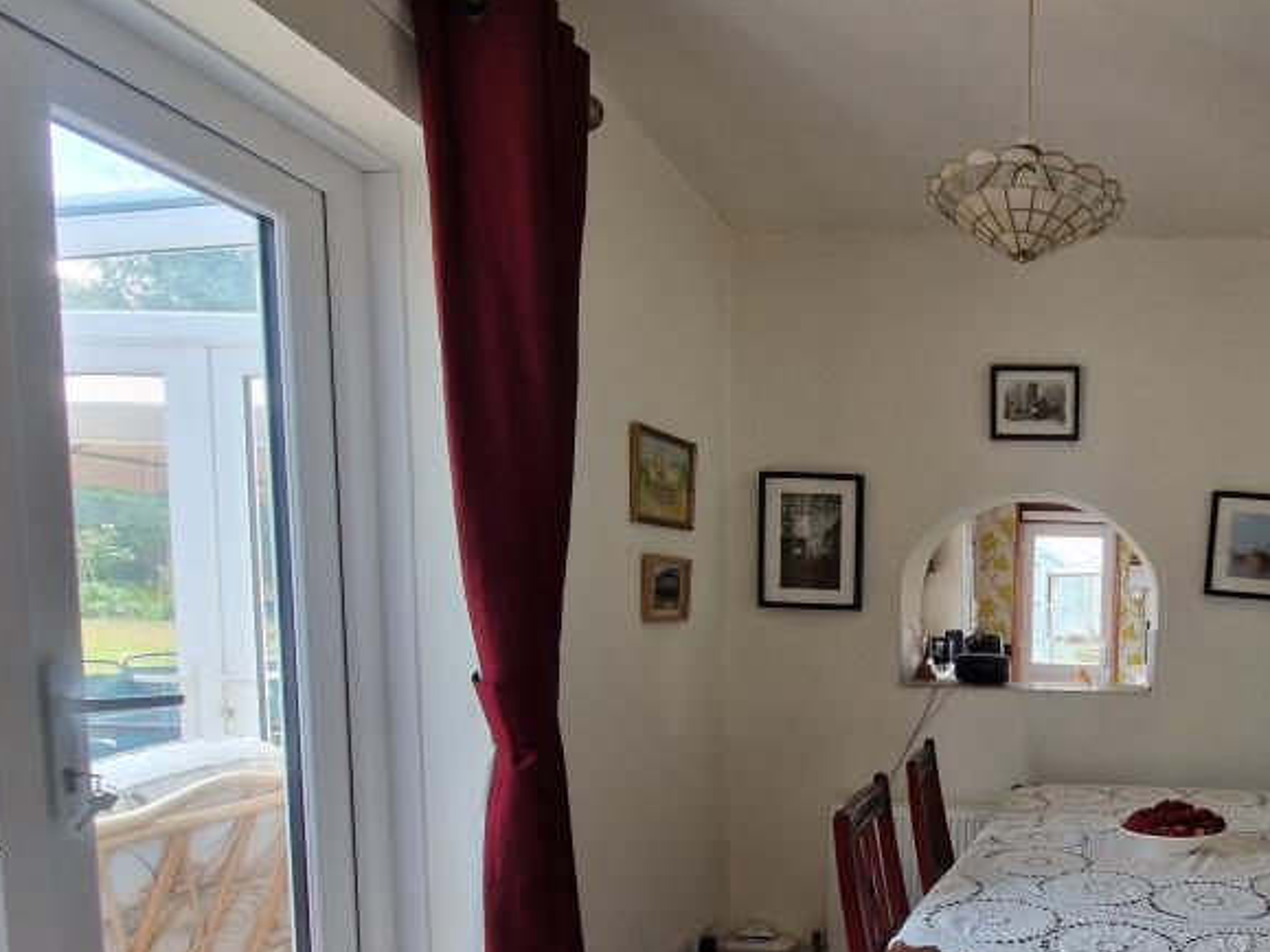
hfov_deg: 65.3
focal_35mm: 23
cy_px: 682
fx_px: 844
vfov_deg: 56.7
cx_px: 1064
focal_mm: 2.2
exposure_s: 1/50
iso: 100
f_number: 2.2
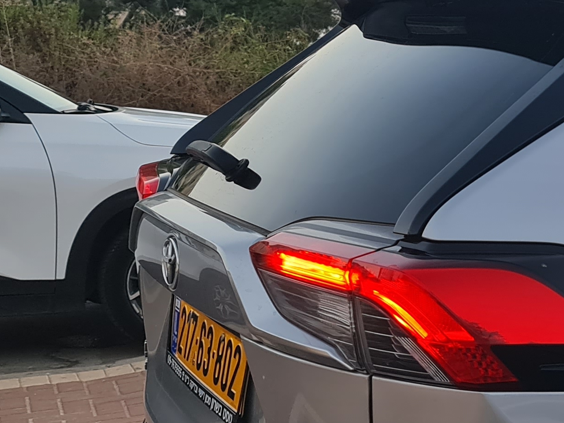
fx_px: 1336
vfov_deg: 17.9
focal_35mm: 82
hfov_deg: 19.7
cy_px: 331
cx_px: 914
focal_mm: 7
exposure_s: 1/100
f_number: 1.8
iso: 50
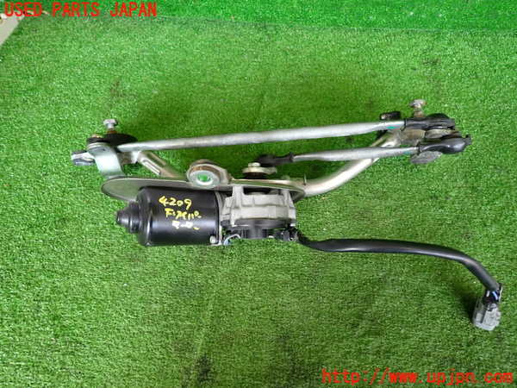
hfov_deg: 69.4
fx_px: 373
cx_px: 258
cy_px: 194
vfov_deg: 54.9
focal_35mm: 25
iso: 200
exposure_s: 1/80
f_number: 2
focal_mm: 4.5
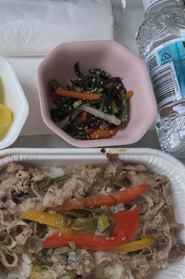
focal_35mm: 42
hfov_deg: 29.7
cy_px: 124
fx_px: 324
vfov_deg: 46.4
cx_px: 1
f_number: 1.6
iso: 50
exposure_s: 1/333
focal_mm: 5.1
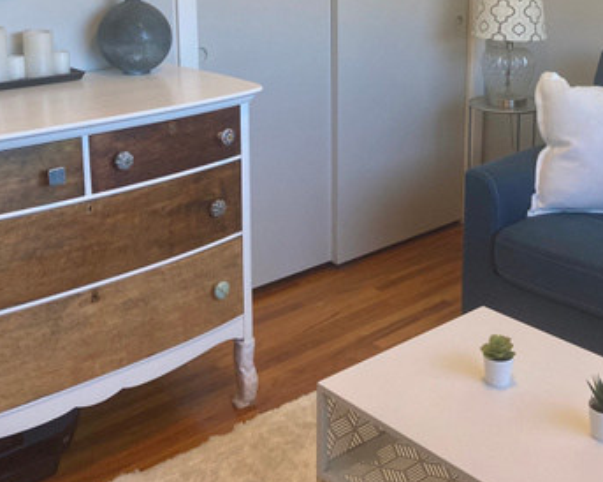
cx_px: 415
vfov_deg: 29.0
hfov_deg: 36.2
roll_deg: -0.3
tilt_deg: -12.1
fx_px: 910
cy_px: 95
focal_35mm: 51
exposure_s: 1/60
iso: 40
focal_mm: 3.99
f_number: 1.8
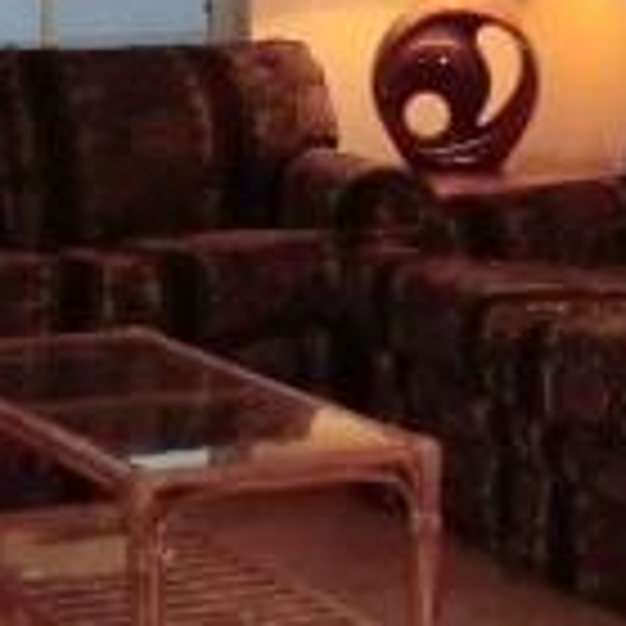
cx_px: 311
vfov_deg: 11.1
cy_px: -95
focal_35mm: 155
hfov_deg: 11.3
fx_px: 3171
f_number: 3.9
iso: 400
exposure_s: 1/60
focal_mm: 6.9
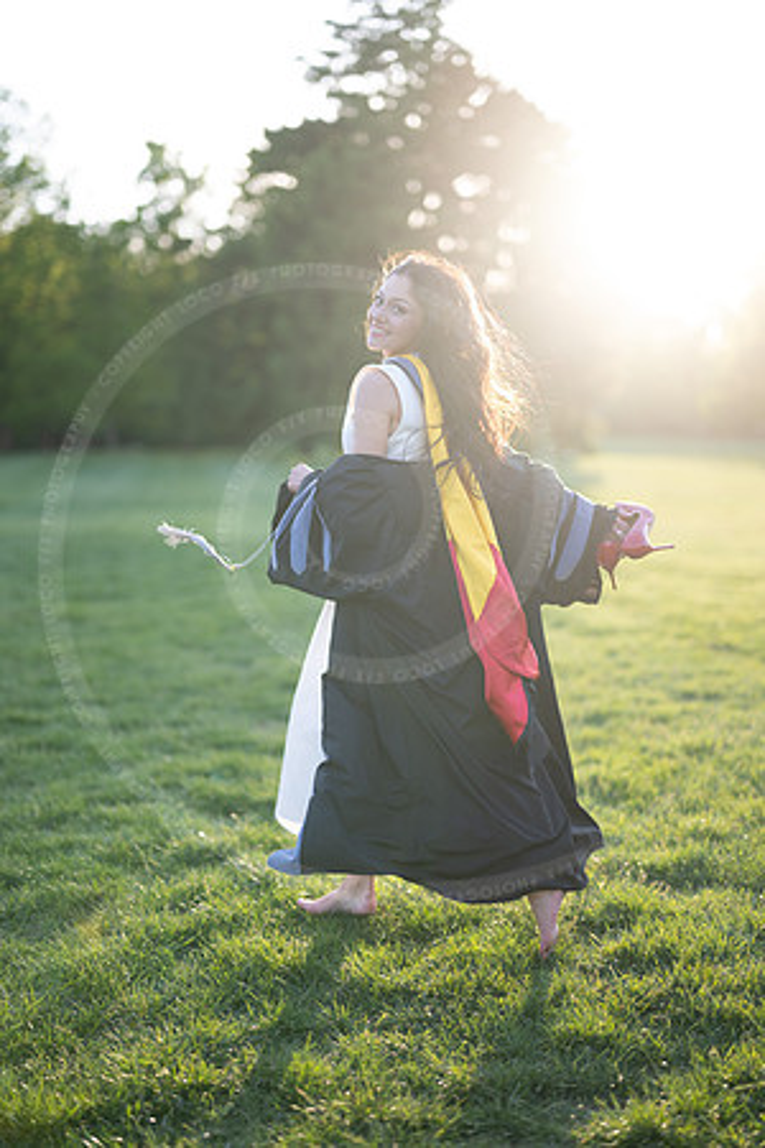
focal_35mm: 50
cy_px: 574
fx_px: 1594
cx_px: 382
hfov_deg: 27.0
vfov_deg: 39.6
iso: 200
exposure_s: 1/1250
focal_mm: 50
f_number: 1.3
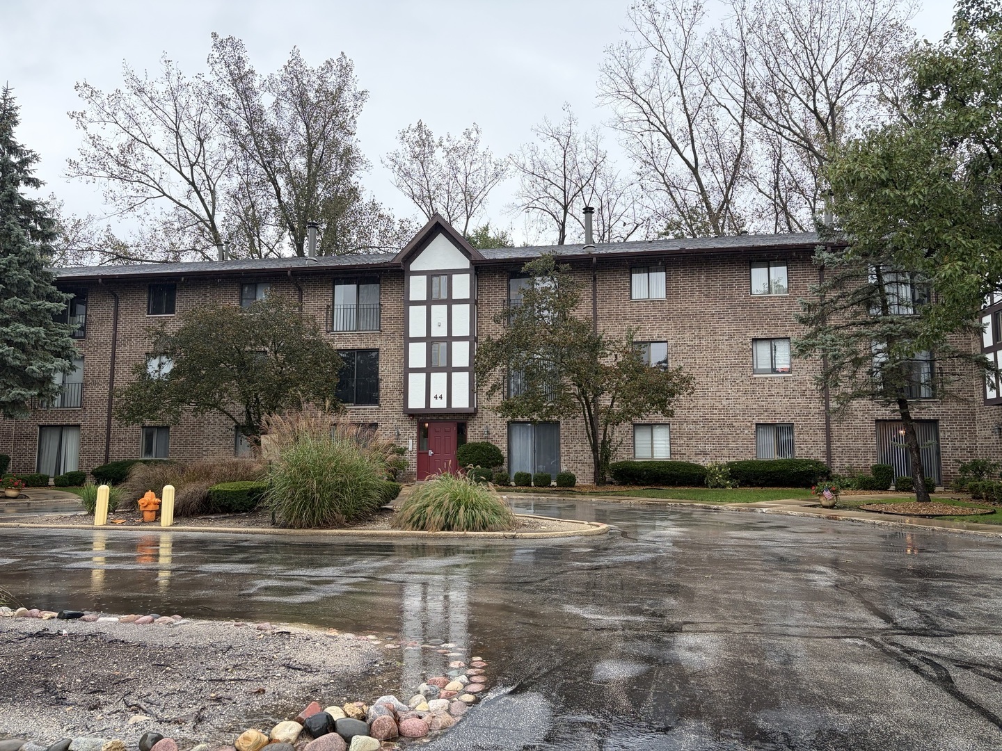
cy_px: 376
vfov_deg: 53.1
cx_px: 501
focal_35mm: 26
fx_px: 753
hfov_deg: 67.3
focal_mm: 5.96
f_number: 1.6
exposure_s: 1/230
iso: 50
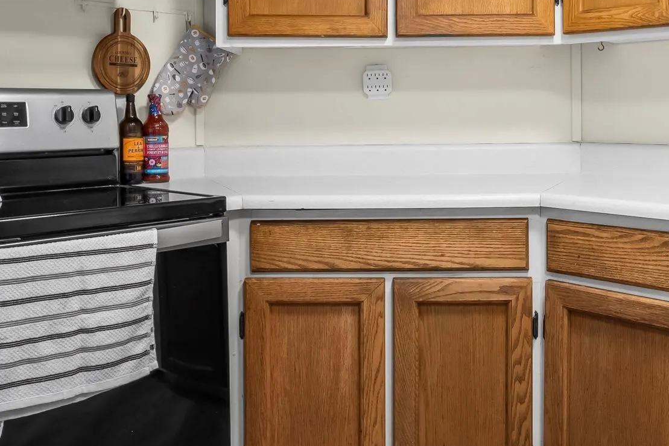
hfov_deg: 51.1
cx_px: 401
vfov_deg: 34.9
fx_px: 695
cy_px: 117
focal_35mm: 37
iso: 250
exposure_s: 1.6
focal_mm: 9
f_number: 10
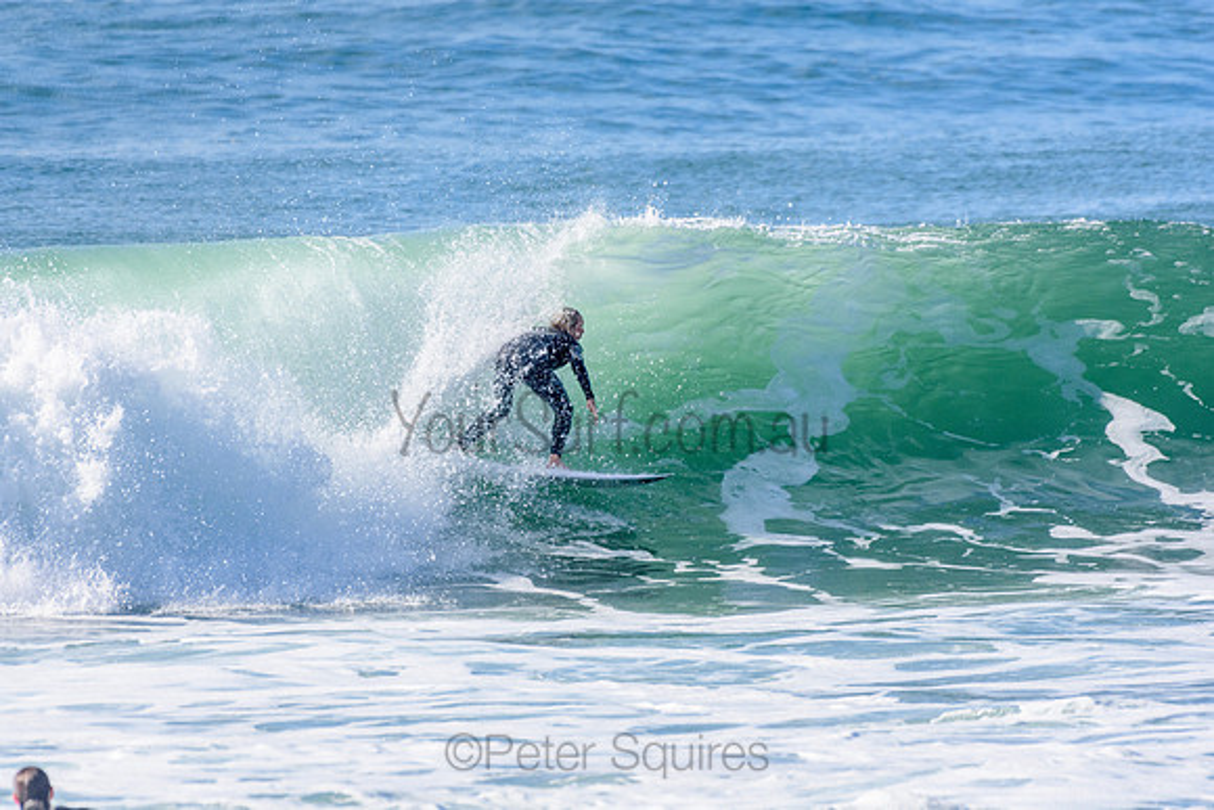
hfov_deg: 2.7
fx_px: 25296
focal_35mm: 750
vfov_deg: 1.8
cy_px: 405
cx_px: 607
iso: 360
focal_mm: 500
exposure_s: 1/2000
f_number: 5.6
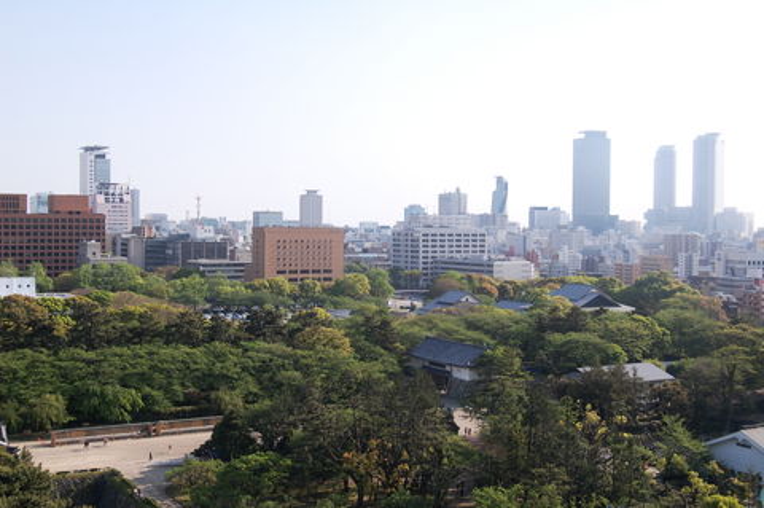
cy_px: 254
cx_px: 382
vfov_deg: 28.9
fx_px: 986
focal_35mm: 46
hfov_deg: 42.4
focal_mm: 31
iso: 200
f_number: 8
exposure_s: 1/250
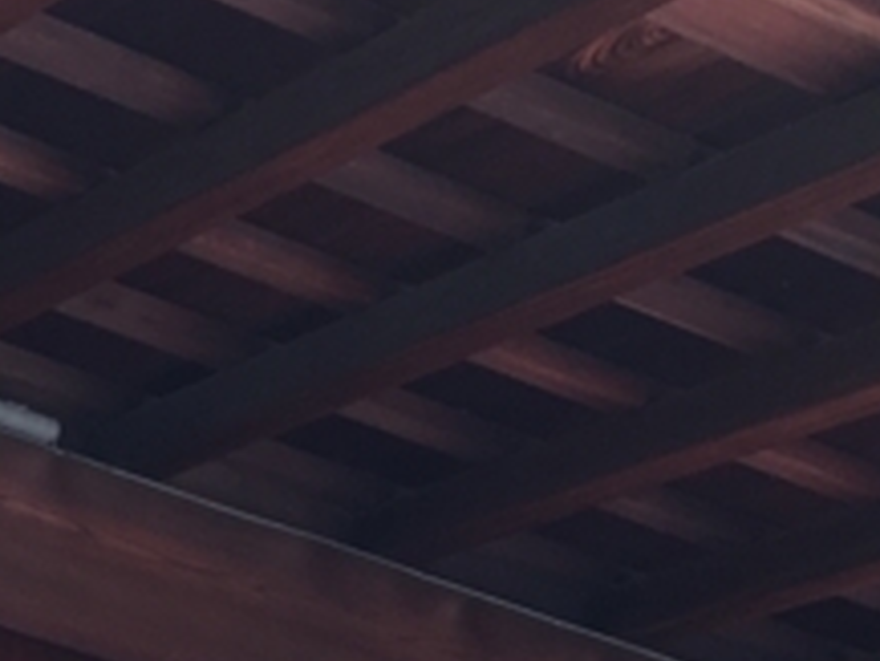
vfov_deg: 9.9
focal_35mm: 137
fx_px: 3485
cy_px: 1387
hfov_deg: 13.2
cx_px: -604
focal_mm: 4.15
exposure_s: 1/60
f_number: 2.2
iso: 25
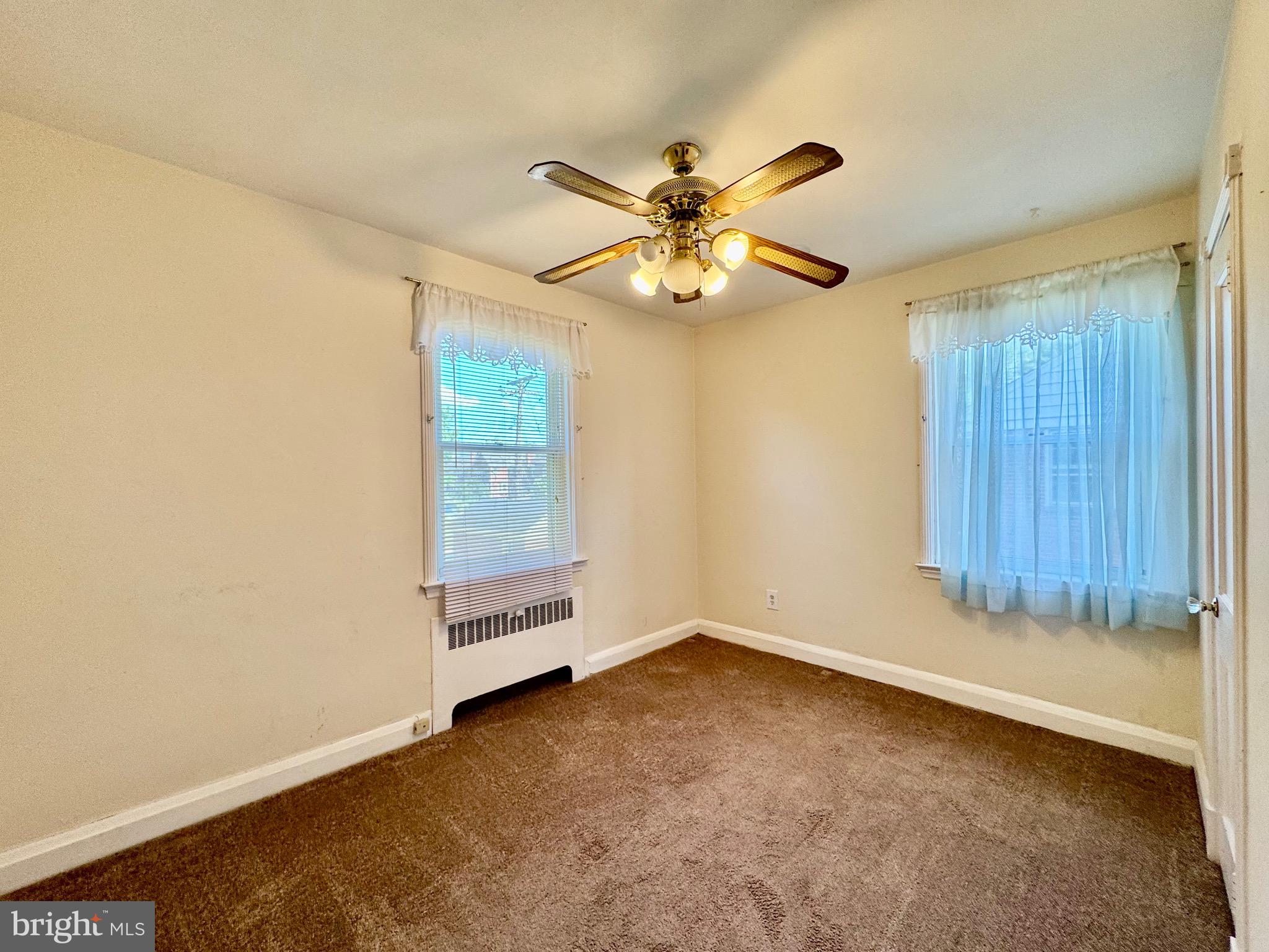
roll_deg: +0.4
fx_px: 513
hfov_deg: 102.1
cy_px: 476
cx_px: 634
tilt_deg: +0.7
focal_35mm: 14
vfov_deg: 85.7
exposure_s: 1/120
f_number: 2.2
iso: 100
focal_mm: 2.22
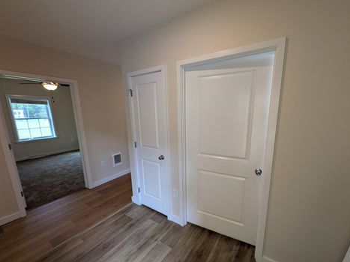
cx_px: 187
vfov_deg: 81.6
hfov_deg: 98.0
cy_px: 140
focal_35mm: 15
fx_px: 152
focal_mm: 1.83
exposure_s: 1/40
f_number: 2.2
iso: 131
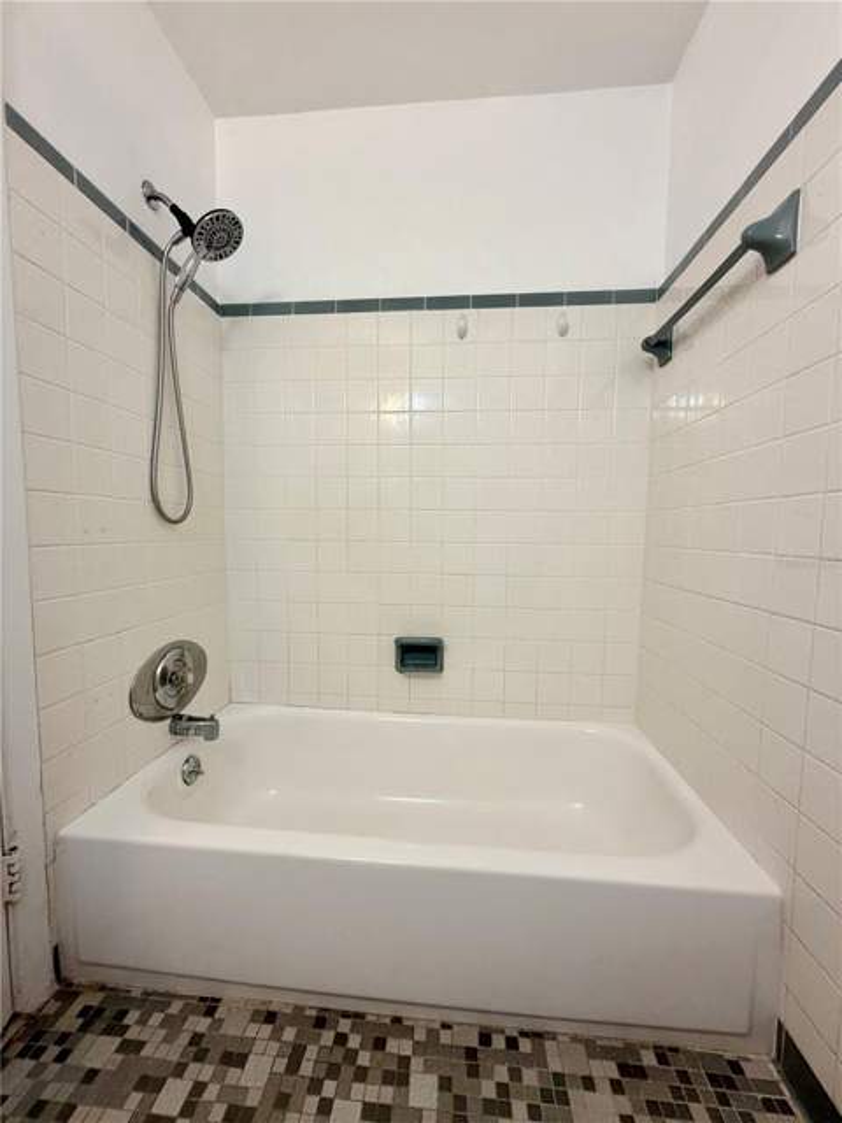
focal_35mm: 14
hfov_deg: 85.7
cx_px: 421
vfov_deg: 102.1
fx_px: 454
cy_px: 562
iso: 250
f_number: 2.2
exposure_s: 1/120
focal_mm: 2.22
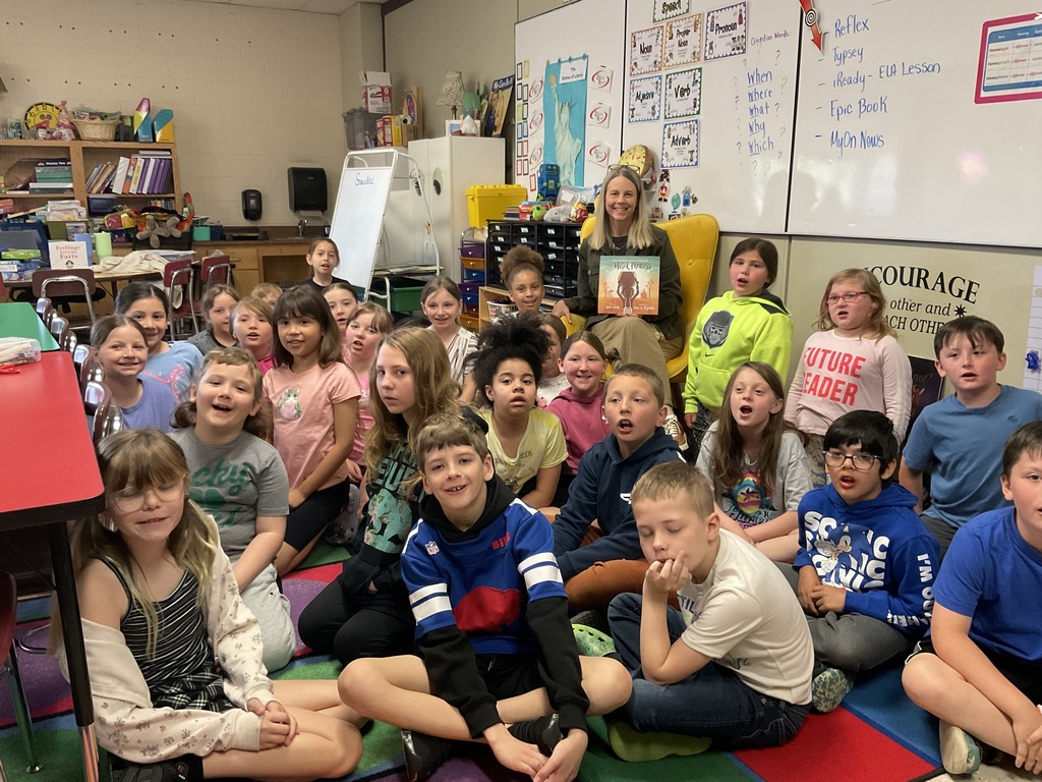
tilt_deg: -13.5
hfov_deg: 61.7
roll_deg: -0.7
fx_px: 873
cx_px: 521
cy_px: 391
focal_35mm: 29
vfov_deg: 48.2
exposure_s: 1/40
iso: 250
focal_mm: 3
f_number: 1.8
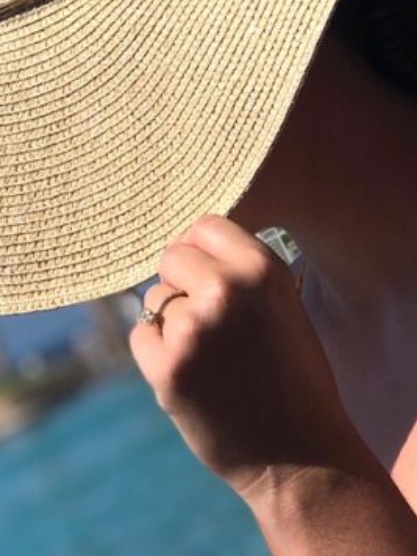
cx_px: 53
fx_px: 2634
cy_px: 87
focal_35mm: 164
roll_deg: +28.1
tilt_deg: +4.7
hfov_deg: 9.0
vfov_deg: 12.0
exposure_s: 1/1200
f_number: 2.8
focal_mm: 6.6
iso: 20
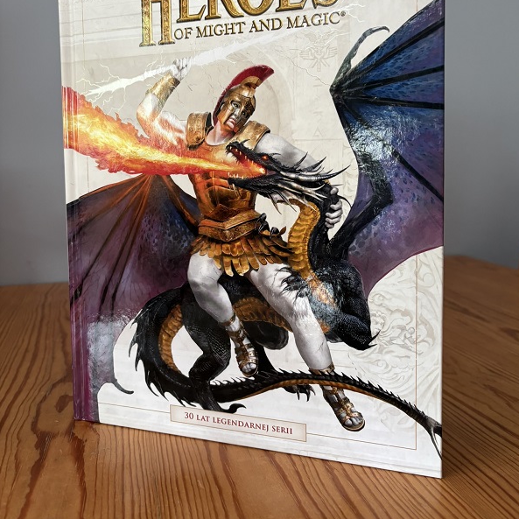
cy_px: 200
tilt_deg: -3.4
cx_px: 261
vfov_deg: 52.1
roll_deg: +0.7
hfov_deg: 52.5
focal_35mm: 31
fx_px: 526
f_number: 1.6
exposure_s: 1/60
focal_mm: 5.96
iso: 160
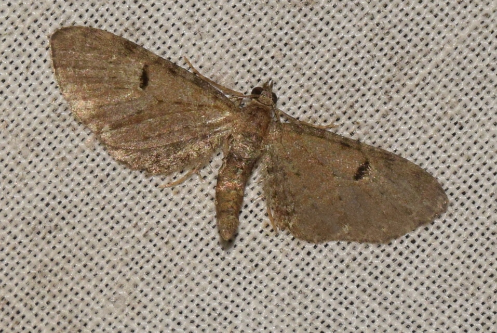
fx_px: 2902
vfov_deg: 6.6
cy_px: 166
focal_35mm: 210
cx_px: 248
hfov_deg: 9.8
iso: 400
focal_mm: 140
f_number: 14
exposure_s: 1/200
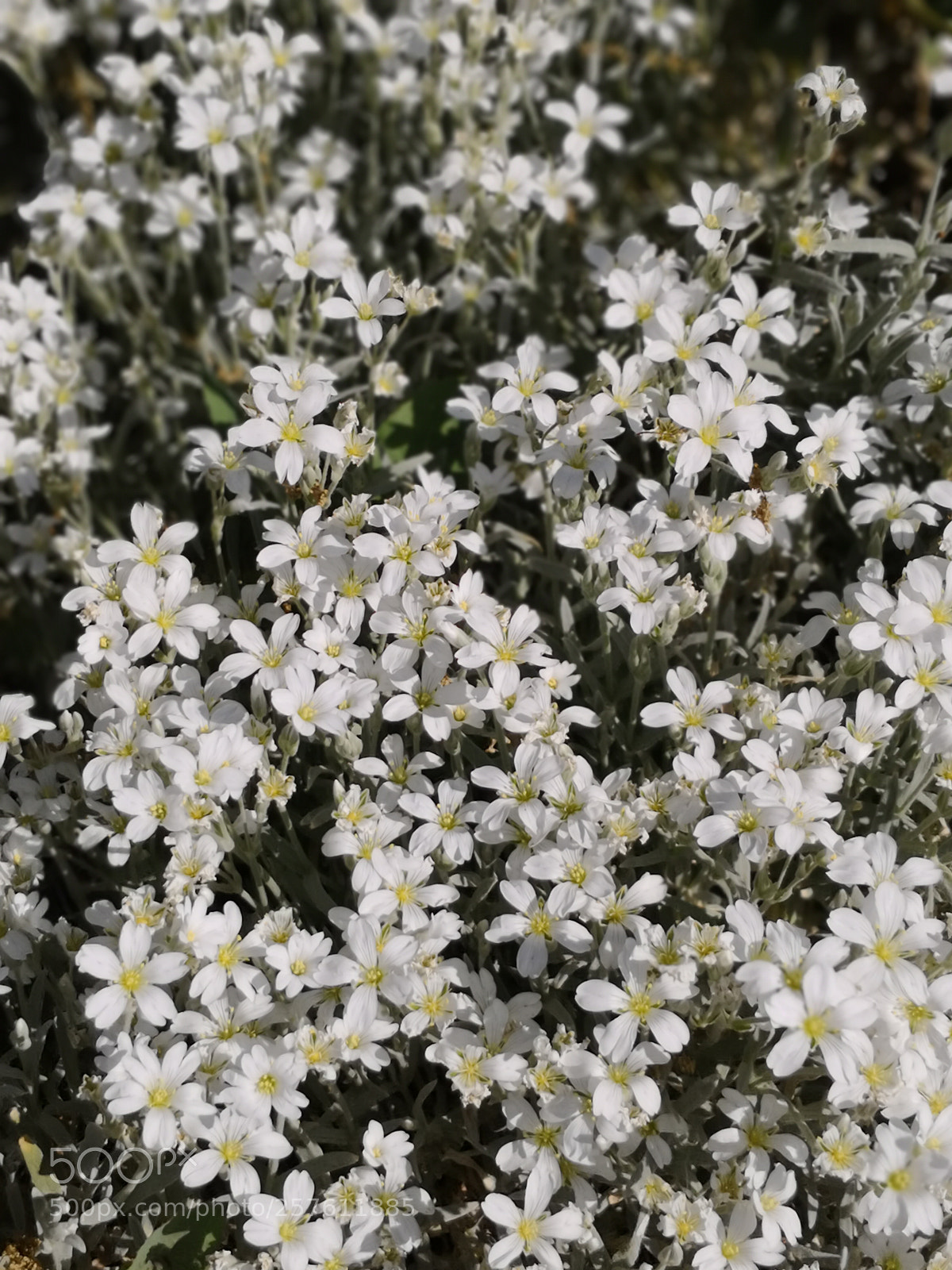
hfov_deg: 27.0
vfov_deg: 35.5
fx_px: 1980
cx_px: 476
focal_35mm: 54
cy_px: 635
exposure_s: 1/5495
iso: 50
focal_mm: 3.95
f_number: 4
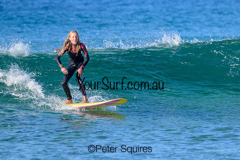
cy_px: 58
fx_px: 5134
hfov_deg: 2.7
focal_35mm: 770
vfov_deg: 1.8
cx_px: 141
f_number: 8
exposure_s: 1/1600
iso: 800
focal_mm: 560
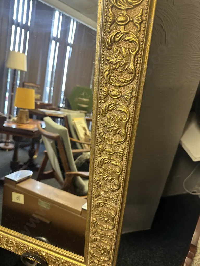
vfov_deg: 71.6
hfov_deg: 56.8
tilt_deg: -38.4
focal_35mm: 24
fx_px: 185
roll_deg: -1.4
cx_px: 100
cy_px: 133
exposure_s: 1/50
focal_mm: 6.86
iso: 250
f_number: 1.78
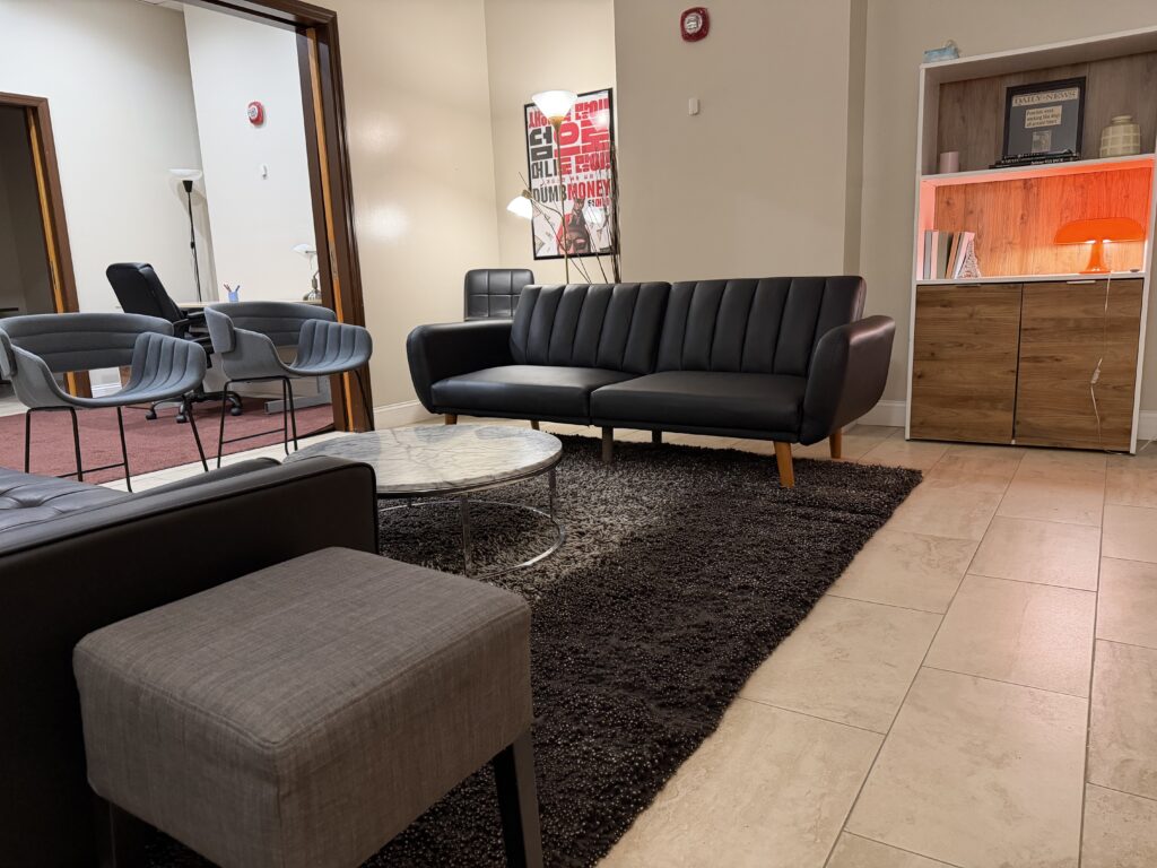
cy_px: 434
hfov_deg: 71.6
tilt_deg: -10.9
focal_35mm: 24
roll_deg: +3.2
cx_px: 578
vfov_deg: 56.8
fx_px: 802
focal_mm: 6.76
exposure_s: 1/60
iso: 500
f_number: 1.78
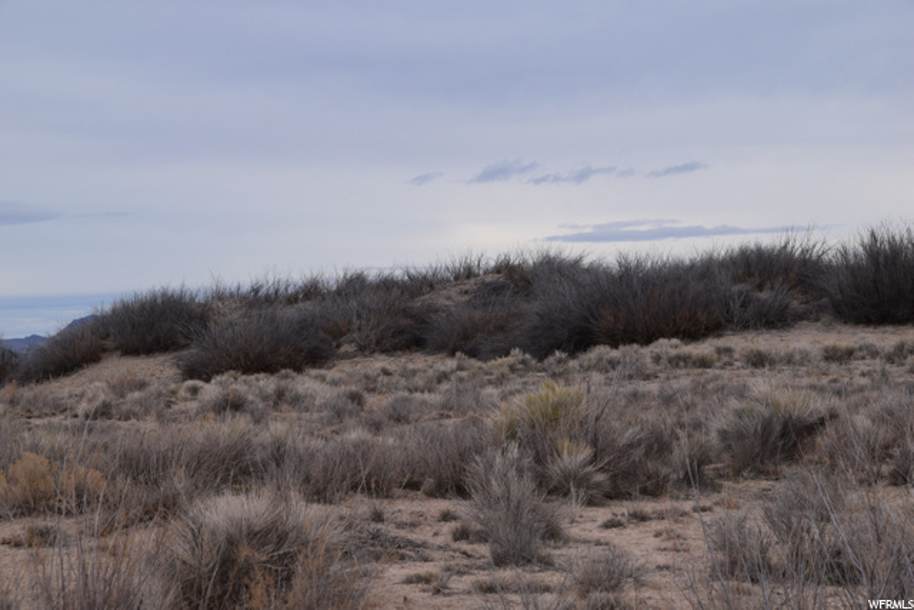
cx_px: 457
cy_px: 305
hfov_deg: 18.9
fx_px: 2742
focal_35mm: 108
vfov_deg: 12.7
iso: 400
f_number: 11
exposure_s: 1/400
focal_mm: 72
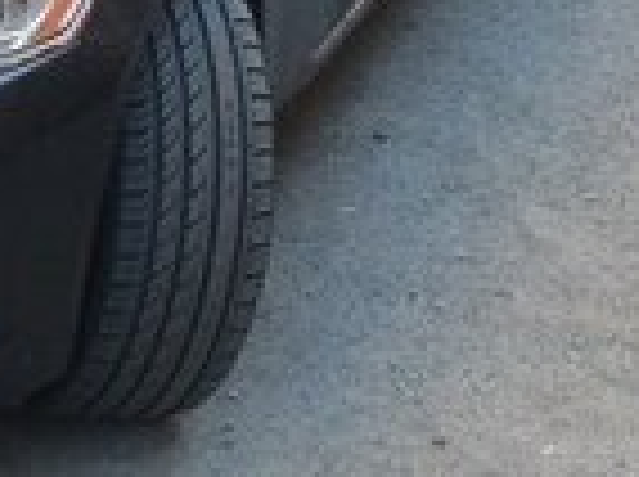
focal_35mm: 135
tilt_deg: -16.2
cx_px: -140
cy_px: -137
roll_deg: -1.0
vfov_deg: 10.7
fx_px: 2488
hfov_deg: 14.2
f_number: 2.2
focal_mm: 4.15
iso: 32
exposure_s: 1/159
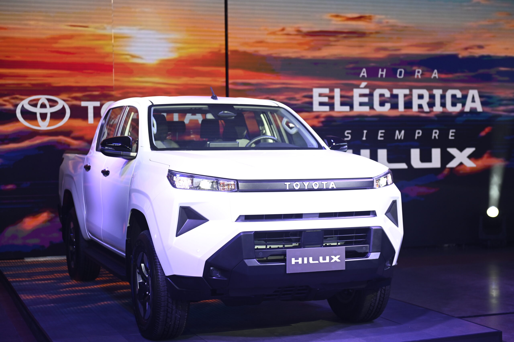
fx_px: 885
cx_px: 257
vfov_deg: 21.9
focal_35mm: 62
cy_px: 171
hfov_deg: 32.4
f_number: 3.2
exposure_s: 1/1600
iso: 1250
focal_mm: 62
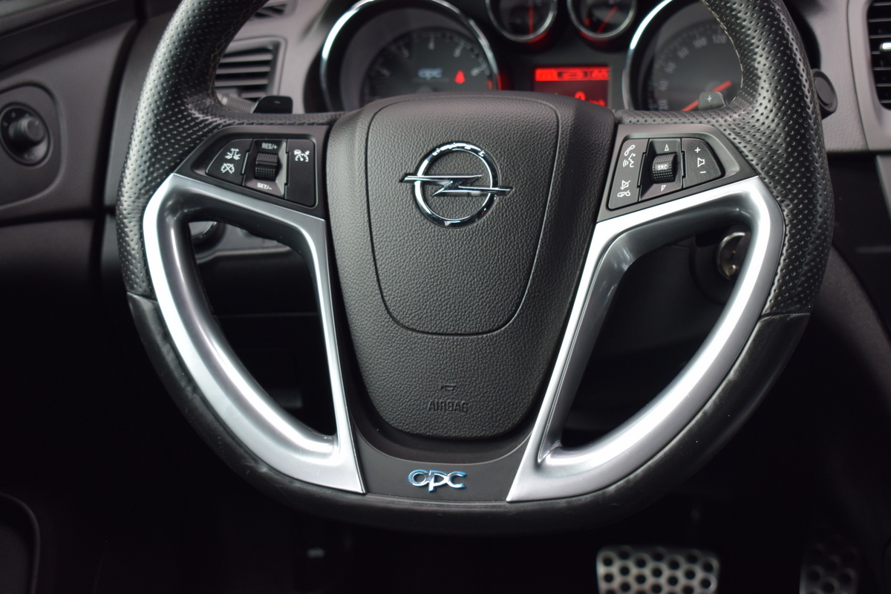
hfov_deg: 29.9
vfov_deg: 20.2
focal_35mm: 68
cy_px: 297
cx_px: 446
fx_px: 1670
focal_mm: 45
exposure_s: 1/125
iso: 400
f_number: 5.6
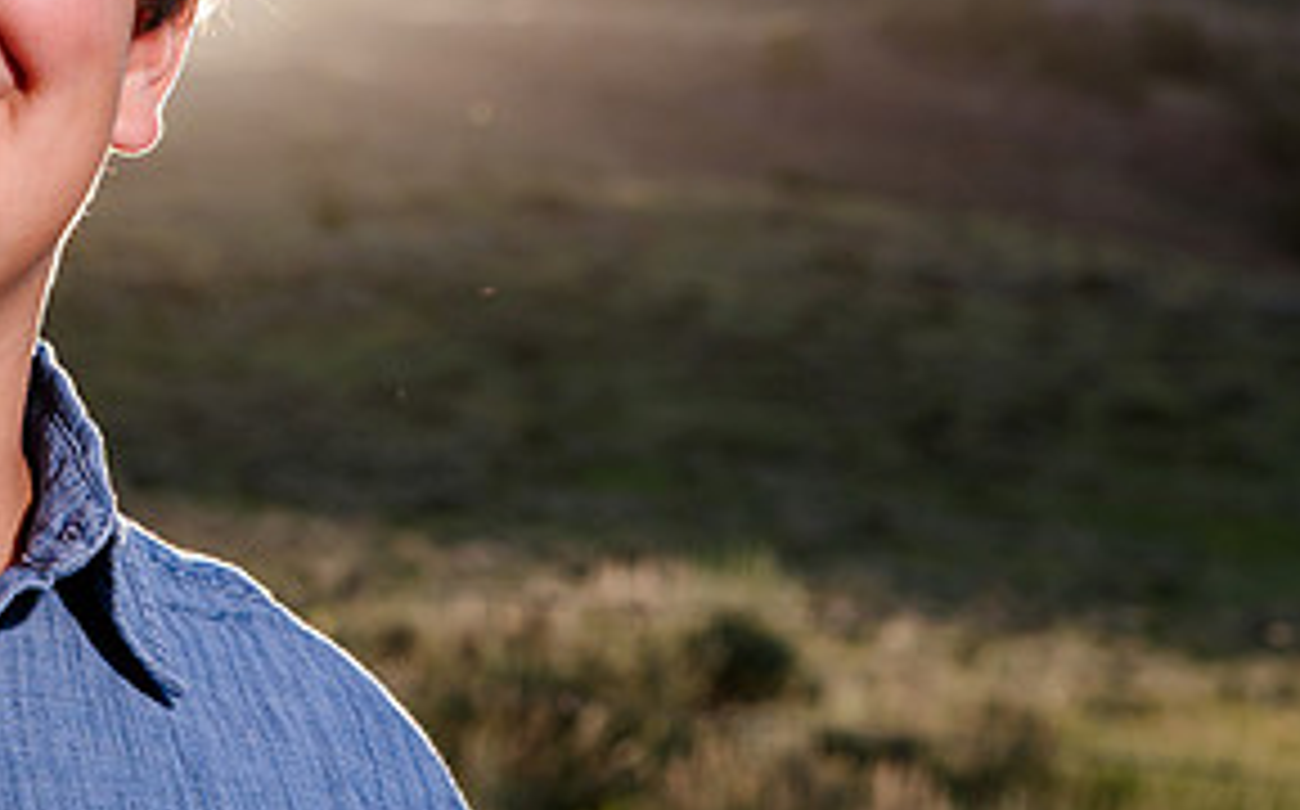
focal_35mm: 216
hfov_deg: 9.7
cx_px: 178
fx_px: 7645
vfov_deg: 6.0
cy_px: -77
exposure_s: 1/250
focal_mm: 86
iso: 200
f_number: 10
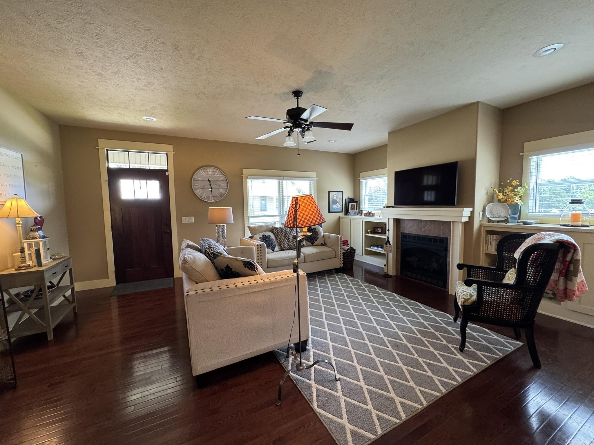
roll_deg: +0.6
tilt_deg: -4.3
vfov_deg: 85.7
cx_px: 297
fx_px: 240
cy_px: 222
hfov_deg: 102.1
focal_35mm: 14
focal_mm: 2.22
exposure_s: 1/60
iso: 200
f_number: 2.2
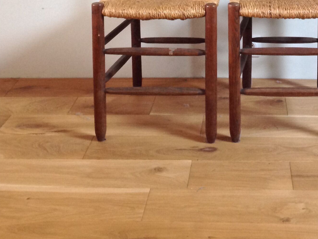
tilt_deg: -10.2
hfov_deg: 28.3
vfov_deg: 20.4
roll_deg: +0.7
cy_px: -38
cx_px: 224
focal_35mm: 68
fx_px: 625
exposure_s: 1/15
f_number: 2.4
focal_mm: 4.28
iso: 160
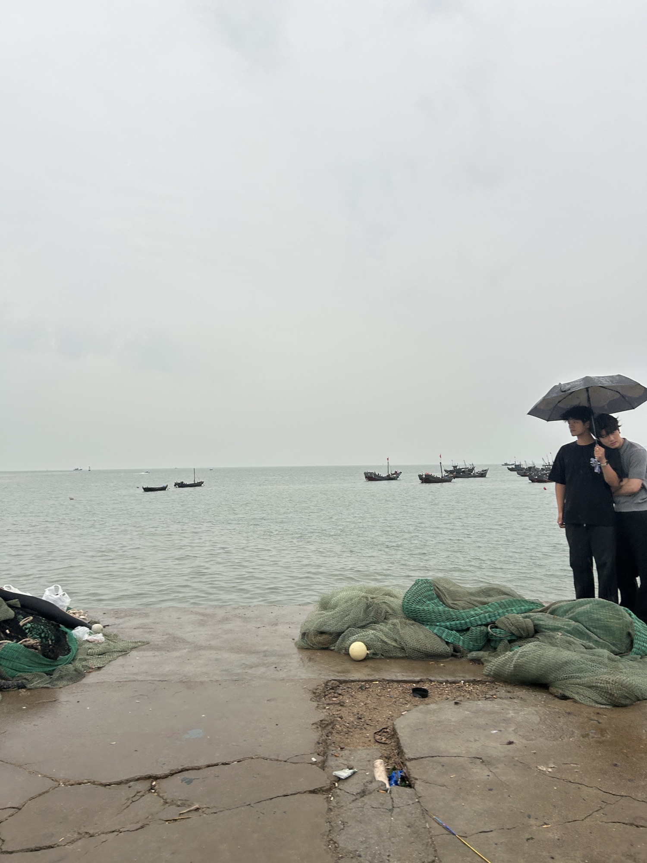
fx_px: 648
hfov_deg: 53.1
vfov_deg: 67.3
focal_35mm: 26
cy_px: 432
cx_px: 324
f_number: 1.5
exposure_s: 1/434
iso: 50
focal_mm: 5.7
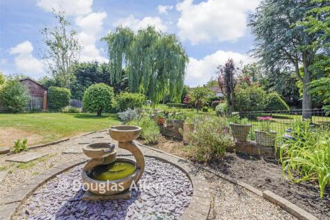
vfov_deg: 81.2
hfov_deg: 104.3
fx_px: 128
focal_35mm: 14
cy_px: 110
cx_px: 165
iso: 100
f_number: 8
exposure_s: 1/250
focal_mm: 14
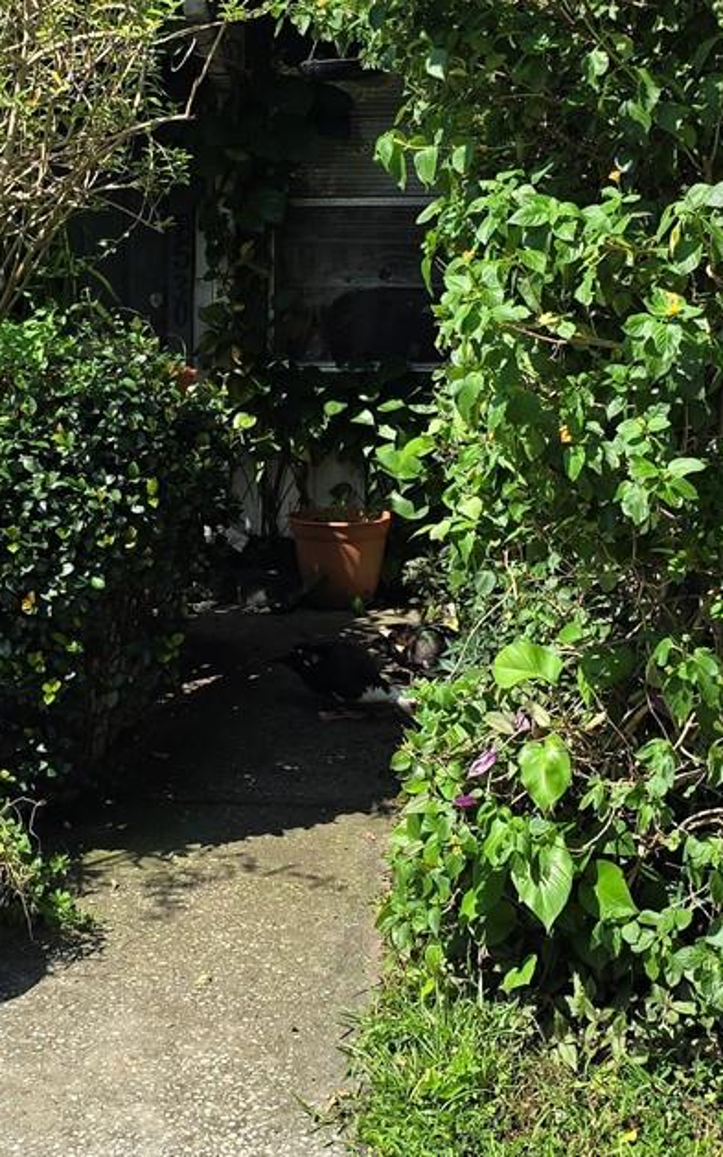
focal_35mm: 62
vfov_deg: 32.5
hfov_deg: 20.7
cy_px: 337
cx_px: 142
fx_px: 1955
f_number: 1.7
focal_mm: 6.3
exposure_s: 1/554
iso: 12
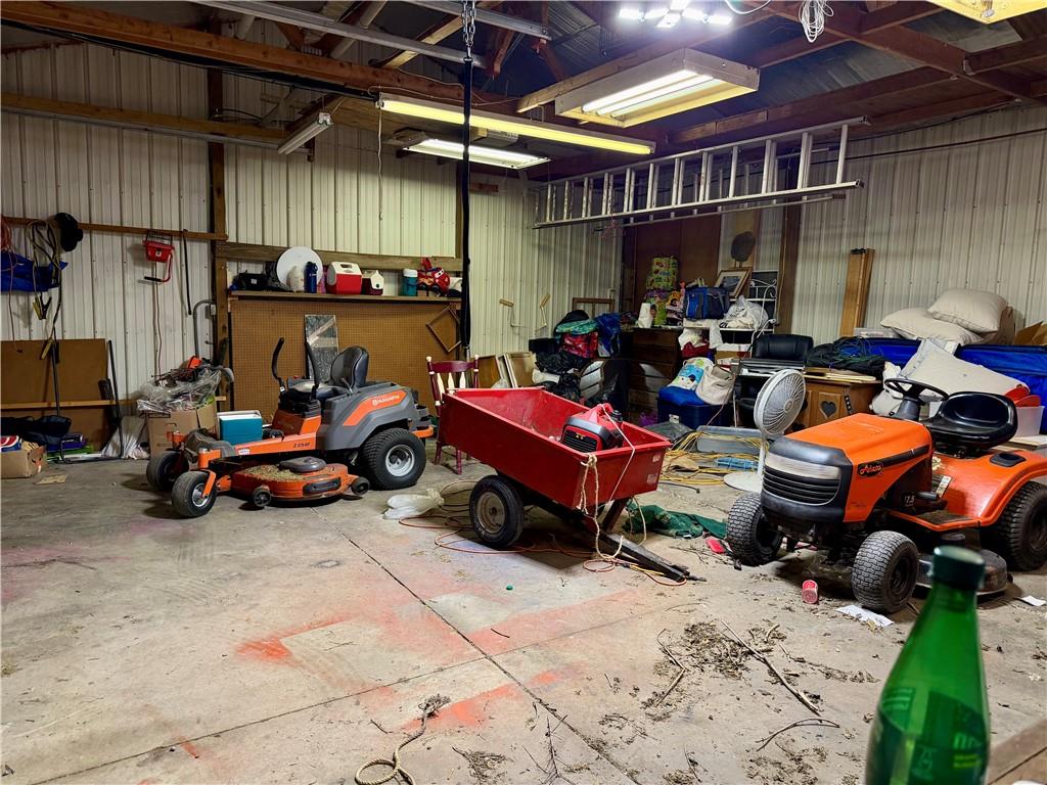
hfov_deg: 71.6
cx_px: 524
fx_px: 726
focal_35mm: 24
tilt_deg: -7.3
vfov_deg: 56.8
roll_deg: -1.3
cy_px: 392
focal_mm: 6.76
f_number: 1.78
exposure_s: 1/120
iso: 320
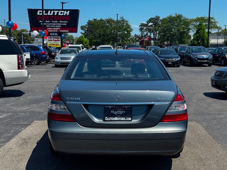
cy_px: 85
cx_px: 114
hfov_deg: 39.7
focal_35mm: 48
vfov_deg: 30.3
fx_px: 315
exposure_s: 1/2959
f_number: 1.78
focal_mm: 6.76
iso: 64
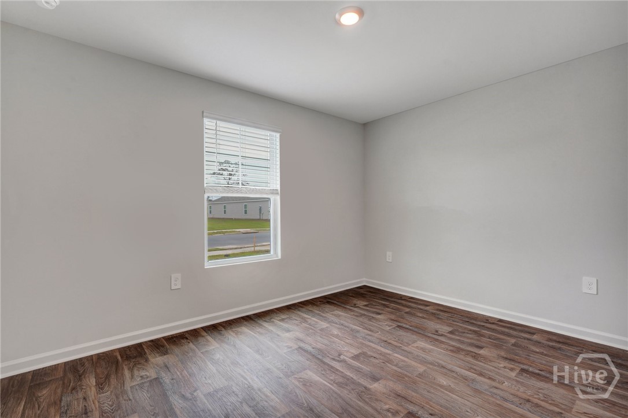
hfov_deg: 96.8
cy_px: 209
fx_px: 279
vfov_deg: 73.7
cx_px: 314
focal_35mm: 16
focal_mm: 16
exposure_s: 1/10
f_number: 10
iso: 200
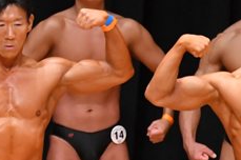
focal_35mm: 915
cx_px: -158
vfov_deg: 1.5
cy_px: 203
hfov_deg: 2.3
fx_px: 6117
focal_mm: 180
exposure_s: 1/400
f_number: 5.6
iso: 5000
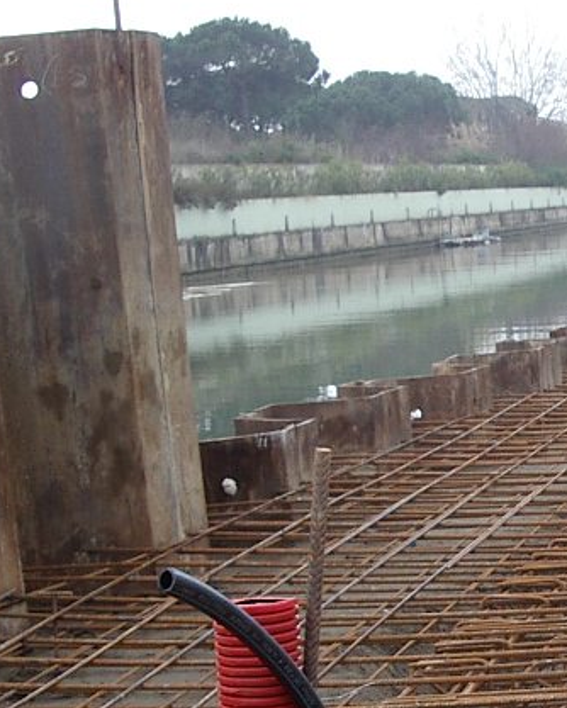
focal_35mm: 91
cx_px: 660
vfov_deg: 20.9
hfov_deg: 16.3
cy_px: 520
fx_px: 1907
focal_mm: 5.8
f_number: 4.8
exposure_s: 1/125
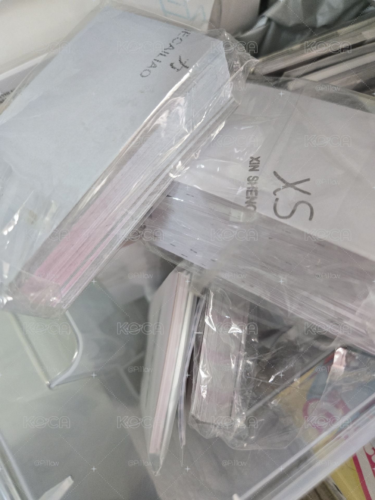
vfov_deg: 73.9
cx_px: 188
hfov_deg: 58.9
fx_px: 332
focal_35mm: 23
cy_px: 250
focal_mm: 5.4
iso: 800
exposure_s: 1/120
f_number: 1.8
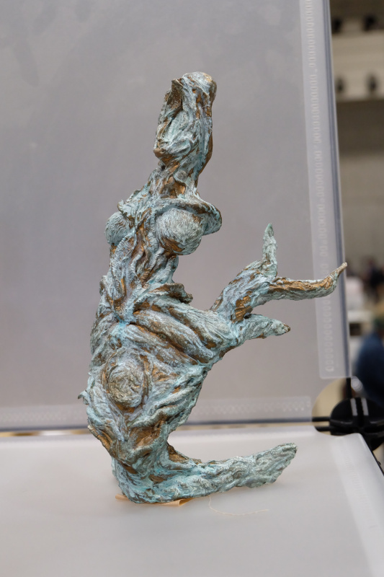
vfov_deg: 44.5
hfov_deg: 30.5
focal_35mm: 44
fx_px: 704
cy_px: 288
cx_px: 192
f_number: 4.7
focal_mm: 29.5
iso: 3200
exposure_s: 1/110
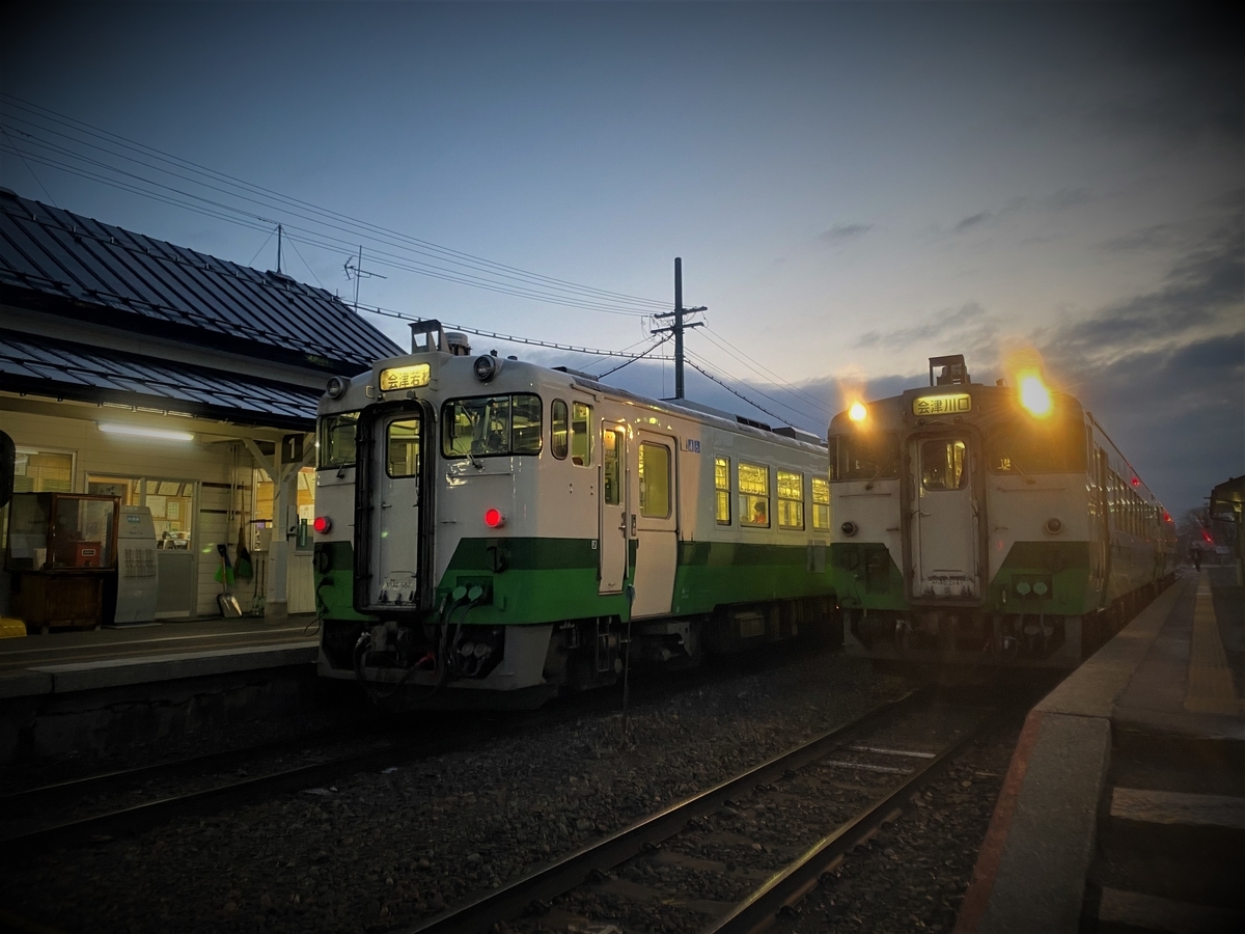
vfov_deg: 53.1
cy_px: 467
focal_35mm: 26
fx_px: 935
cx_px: 622
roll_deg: +1.6
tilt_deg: +5.9
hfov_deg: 67.3
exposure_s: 1/50
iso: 100
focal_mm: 4.25
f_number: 1.8
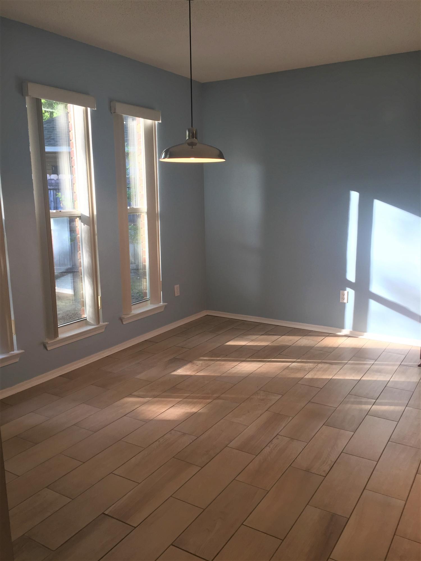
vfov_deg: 61.7
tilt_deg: -10.5
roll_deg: +0.3
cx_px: 210
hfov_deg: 48.2
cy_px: 280
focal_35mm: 29
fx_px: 470
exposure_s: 1/40
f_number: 2.2
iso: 32
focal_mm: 4.15
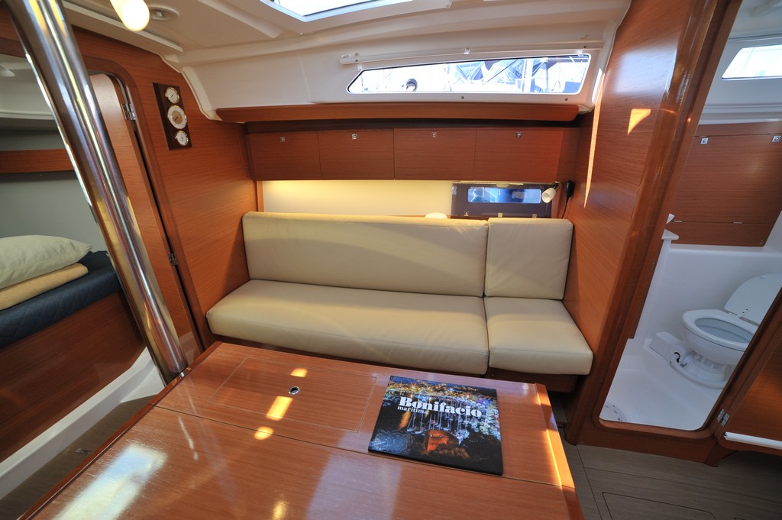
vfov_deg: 81.1
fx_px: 304
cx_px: 391
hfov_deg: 104.3
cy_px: 260
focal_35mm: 14
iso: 800
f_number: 5.6
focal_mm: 14
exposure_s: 1/100
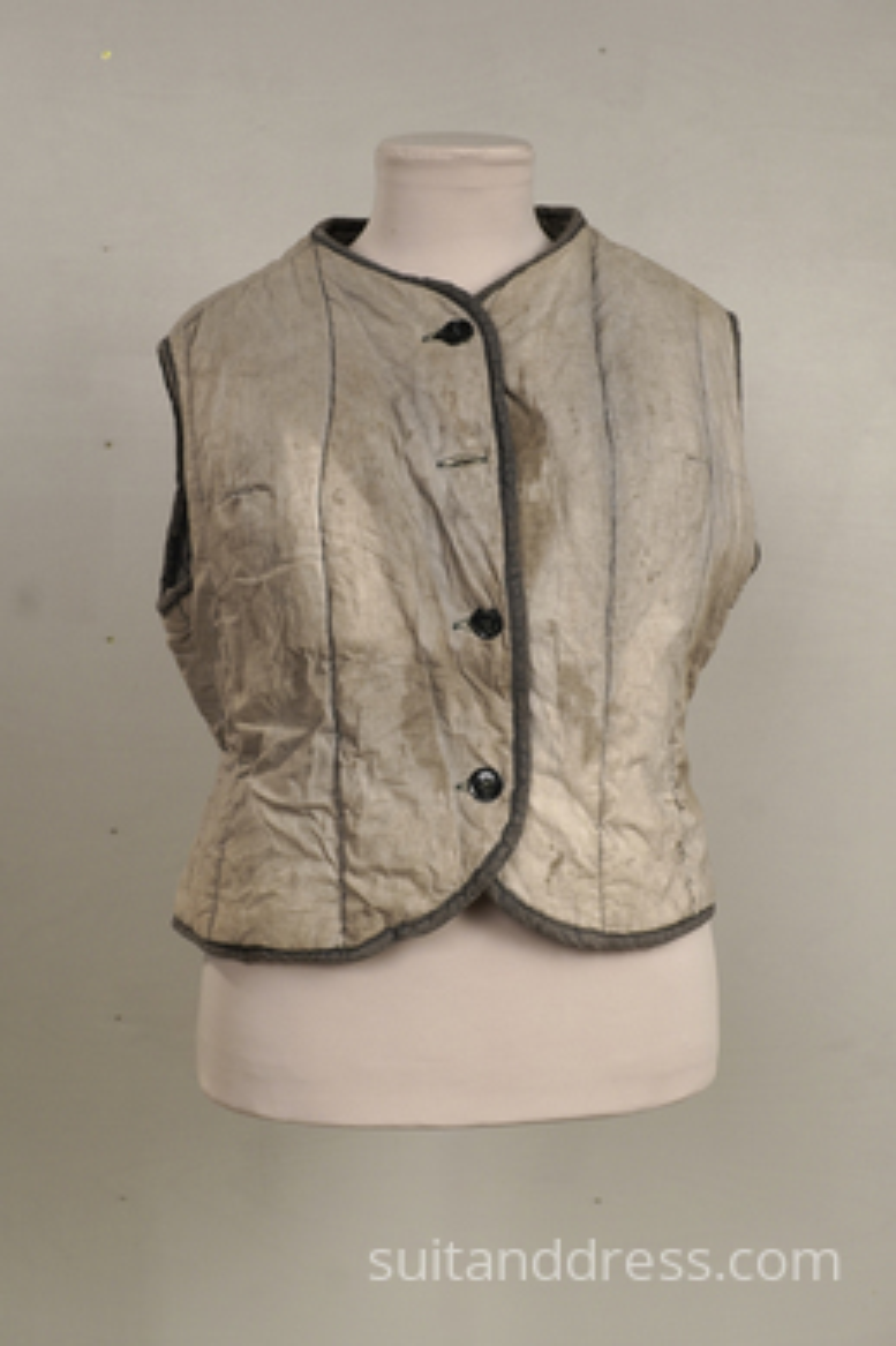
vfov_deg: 41.1
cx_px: 448
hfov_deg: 28.1
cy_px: 673
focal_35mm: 48
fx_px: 1793
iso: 250
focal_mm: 32
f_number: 8
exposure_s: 1/25
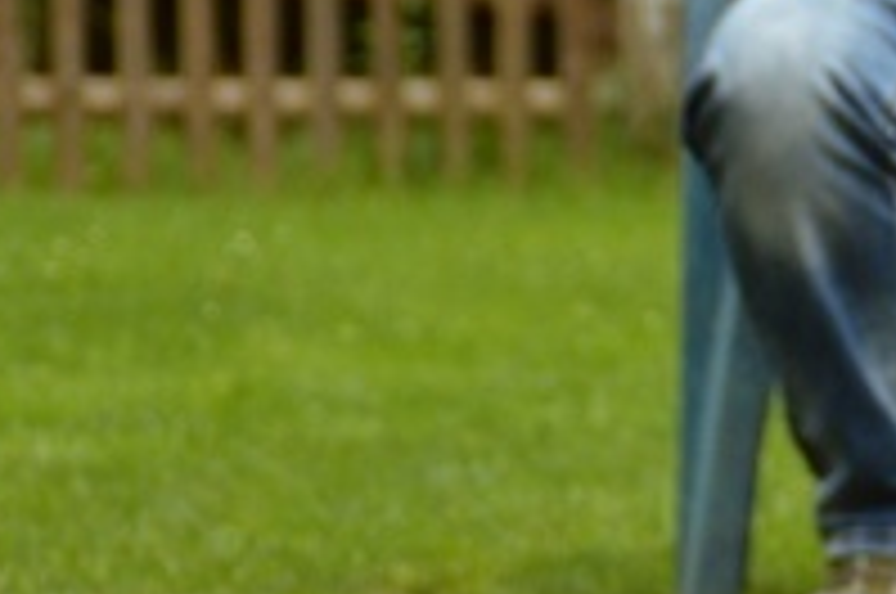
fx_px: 16574
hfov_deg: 3.1
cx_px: 1499
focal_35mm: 667
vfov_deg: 2.1
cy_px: 778
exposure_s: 1/200
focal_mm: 112
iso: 400
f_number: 7.1
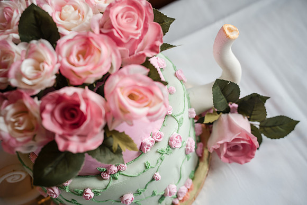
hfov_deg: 33.4
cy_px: 102
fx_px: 512
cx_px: 154
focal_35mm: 60
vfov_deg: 22.6
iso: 800
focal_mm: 60
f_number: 4
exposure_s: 1/250
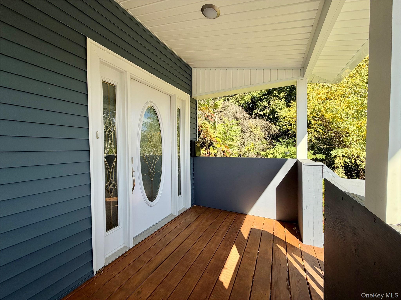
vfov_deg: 85.7
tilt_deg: -0.8
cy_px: 150
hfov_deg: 102.1
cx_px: 200
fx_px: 162
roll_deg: +0.7
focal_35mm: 14
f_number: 2.2
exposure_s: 1/717
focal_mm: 2.22
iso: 40
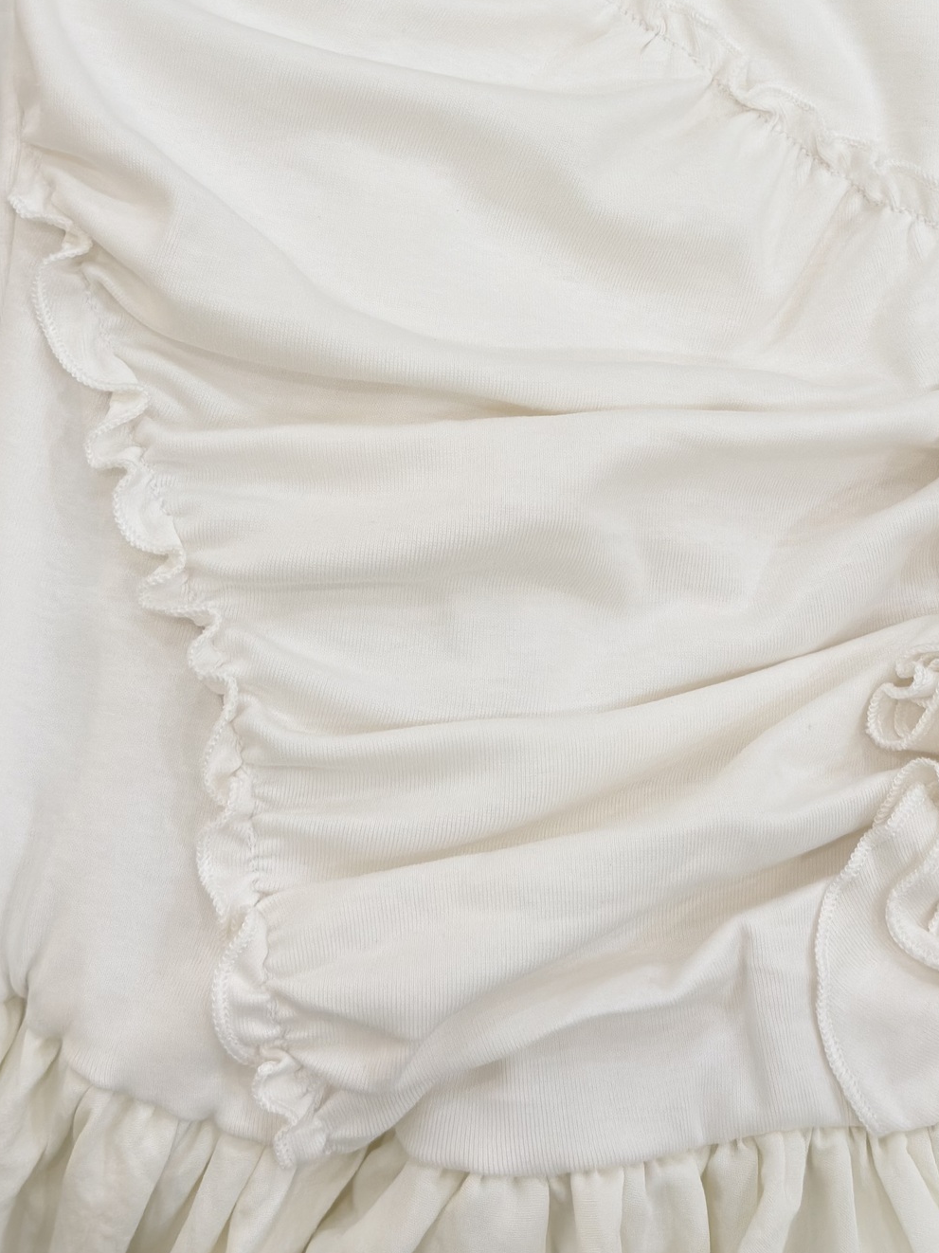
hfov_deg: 21.3
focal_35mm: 69
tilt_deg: -77.3
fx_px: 2496
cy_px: 191
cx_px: 586
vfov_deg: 27.4
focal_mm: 6.76
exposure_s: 1/100
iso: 64
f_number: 1.78
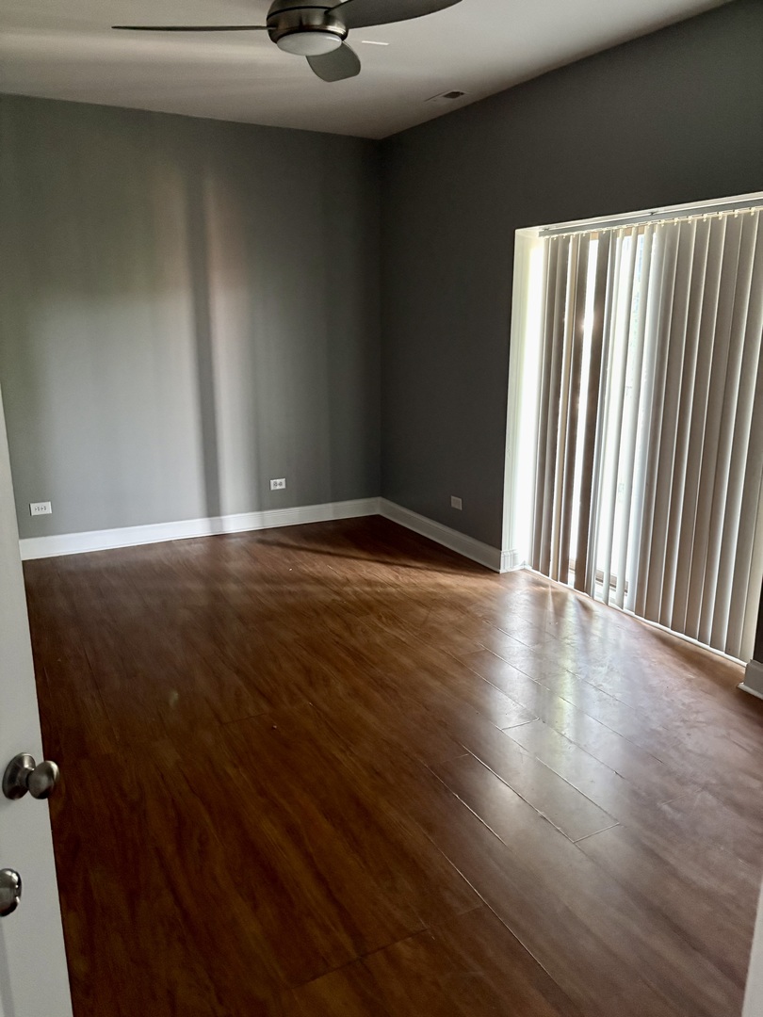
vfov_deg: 67.3
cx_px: 382
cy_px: 508
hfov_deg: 53.1
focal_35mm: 26
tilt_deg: -13.5
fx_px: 764
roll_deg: +0.1
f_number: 1.6
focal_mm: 5.96
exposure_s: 1/34
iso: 640
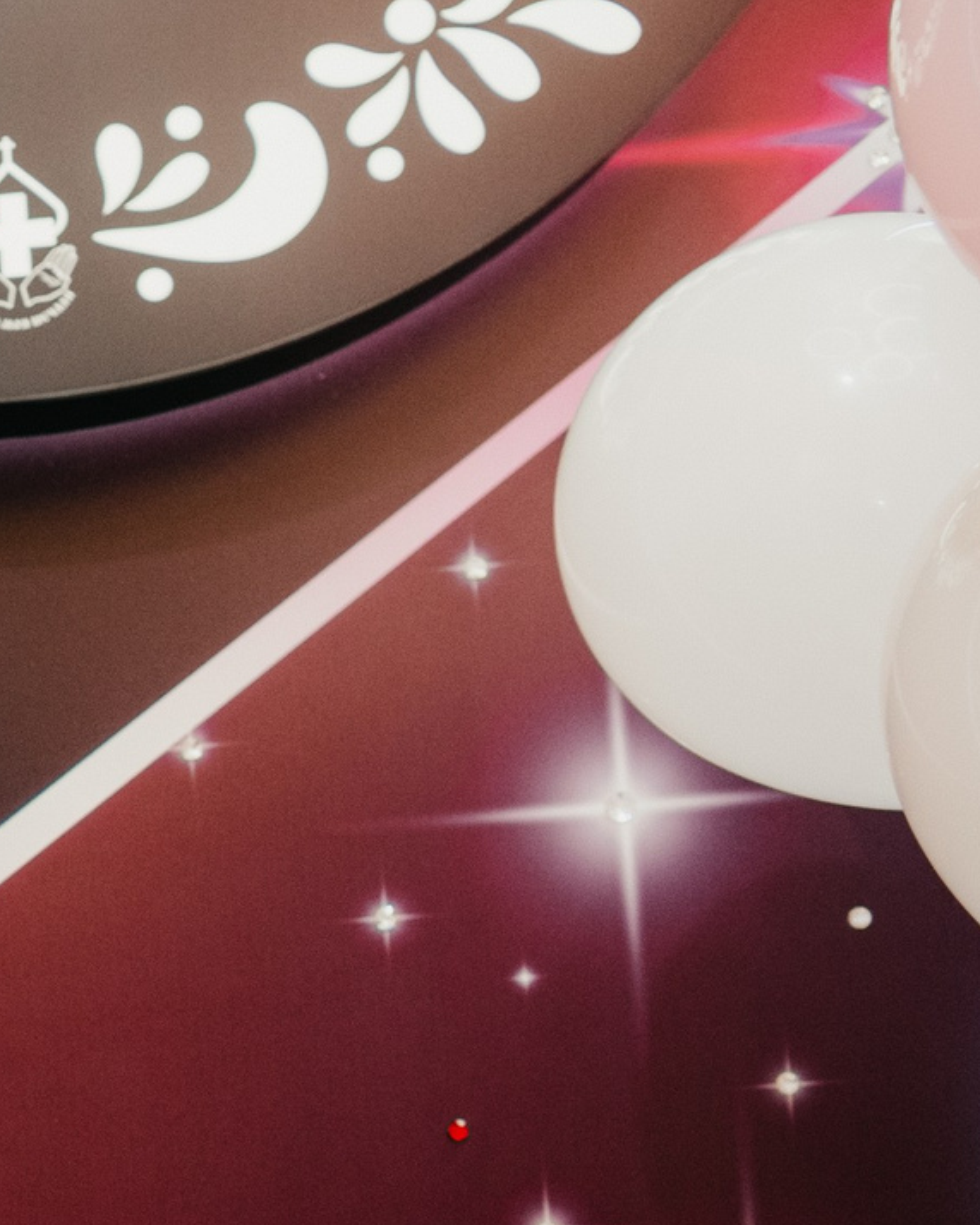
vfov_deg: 18.2
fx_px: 3663
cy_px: 1409
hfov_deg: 13.0
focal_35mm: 101
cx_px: -1054
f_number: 4
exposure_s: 1/160
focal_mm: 30
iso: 640
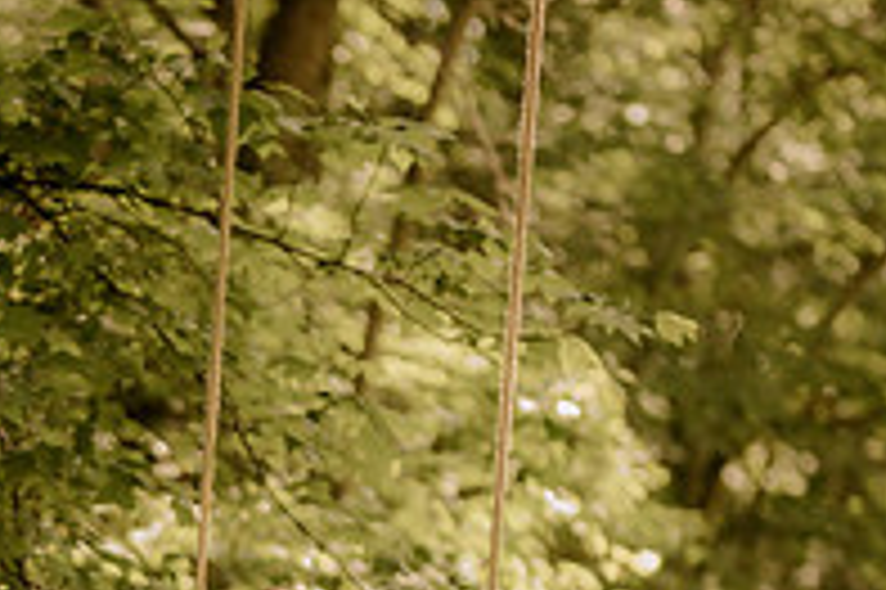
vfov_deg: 5.4
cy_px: 853
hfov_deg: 8.1
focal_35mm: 253
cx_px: -58
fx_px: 6221
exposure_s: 1/1250
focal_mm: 85
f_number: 1.4
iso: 400
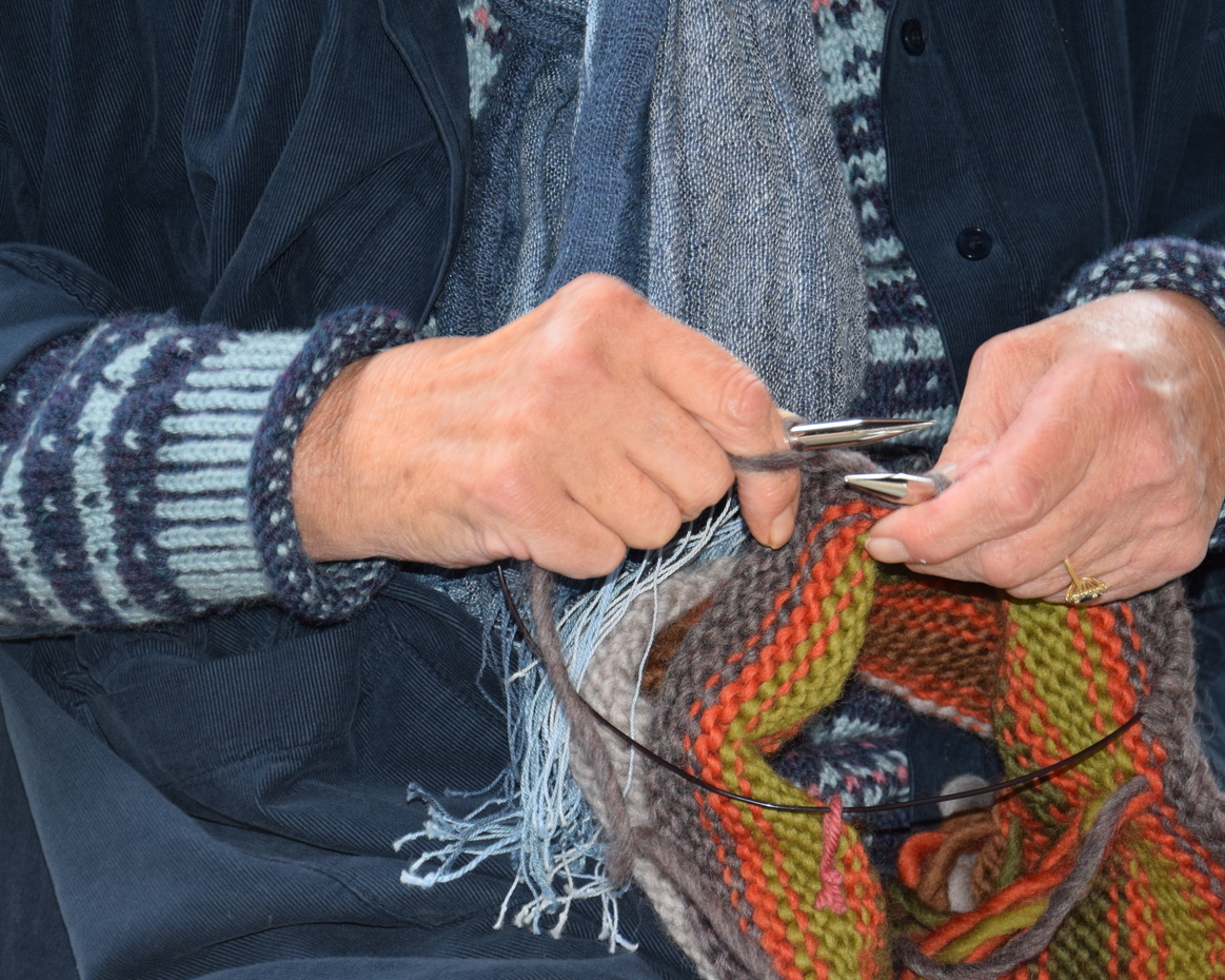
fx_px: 5968
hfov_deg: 11.7
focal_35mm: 165
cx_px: 670
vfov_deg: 9.4
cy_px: 541
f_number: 5.6
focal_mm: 85
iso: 800
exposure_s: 1/100
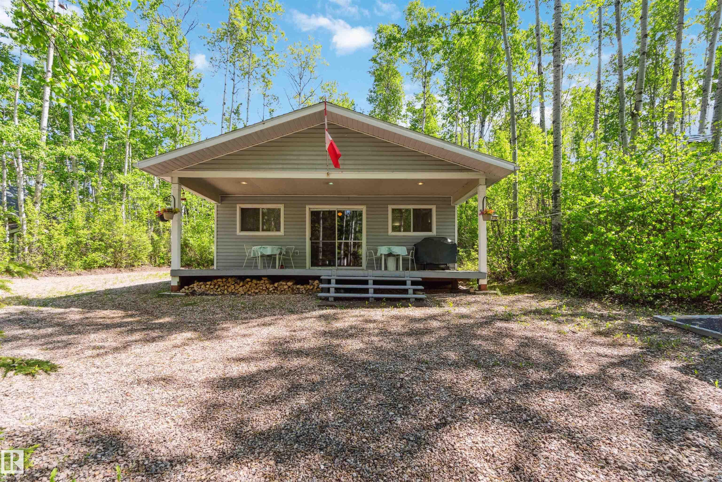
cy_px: 241
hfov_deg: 100.4
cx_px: 361
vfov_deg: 77.3
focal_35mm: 15
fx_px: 301
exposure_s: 1/80
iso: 100
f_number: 8
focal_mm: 10
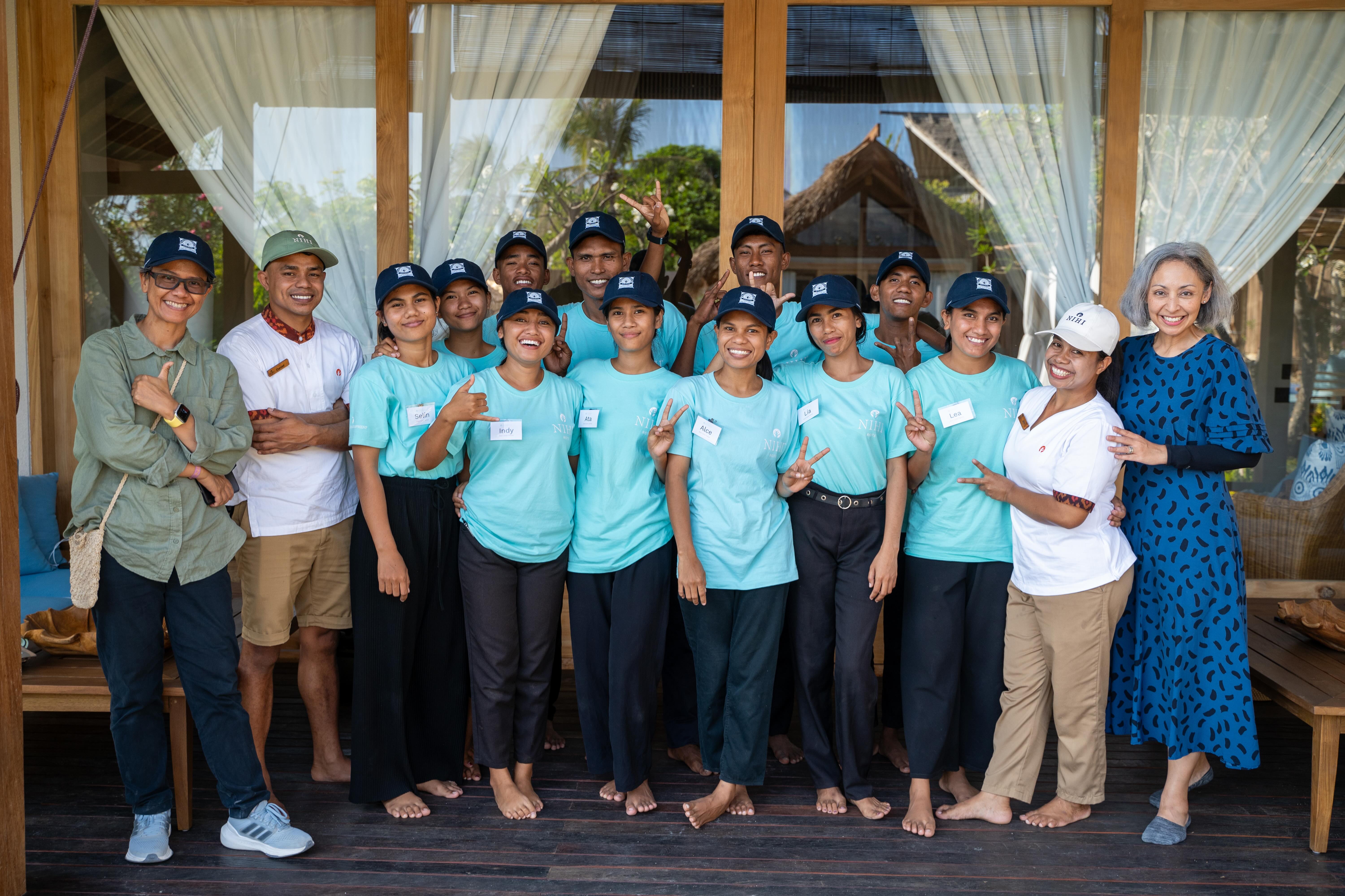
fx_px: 1382
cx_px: 672
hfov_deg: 51.9
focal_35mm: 37
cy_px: 448
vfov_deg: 35.9
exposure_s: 1/160
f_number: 3.5
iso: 250
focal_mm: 37
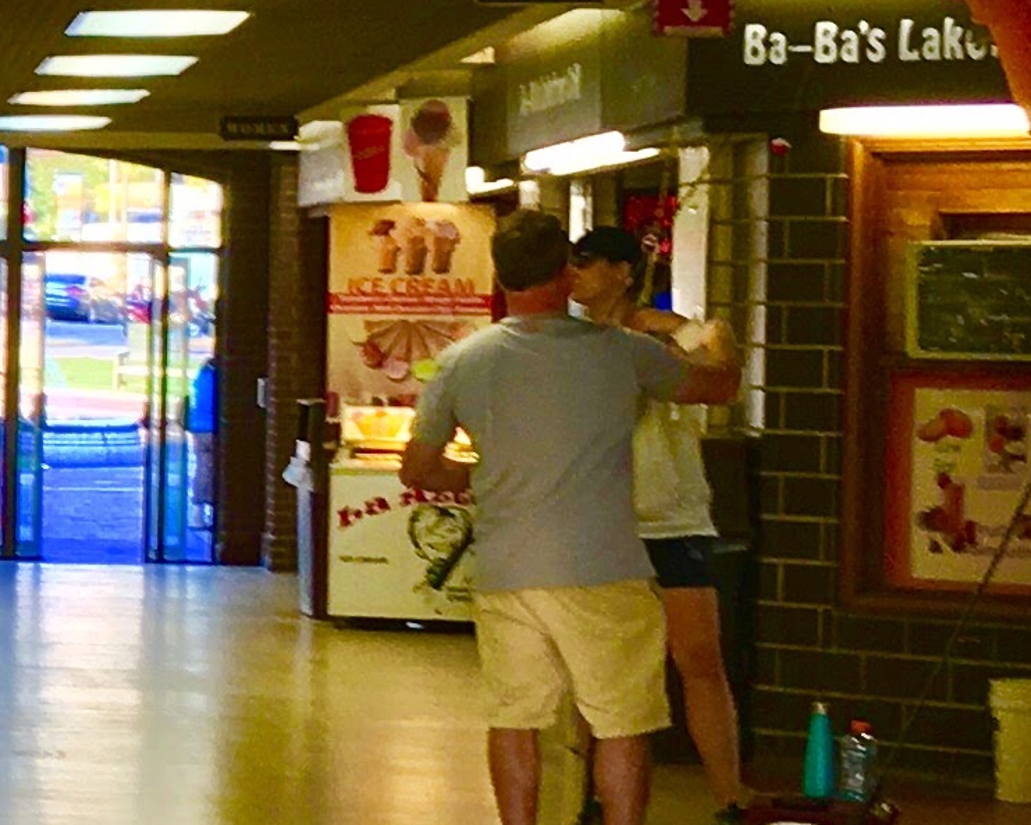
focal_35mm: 154
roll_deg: -1.4
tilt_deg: -0.1
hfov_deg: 11.1
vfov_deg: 10.0
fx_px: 4700
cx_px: -1148
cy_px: 338
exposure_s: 1/40
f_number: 2.2
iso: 25
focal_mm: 4.15
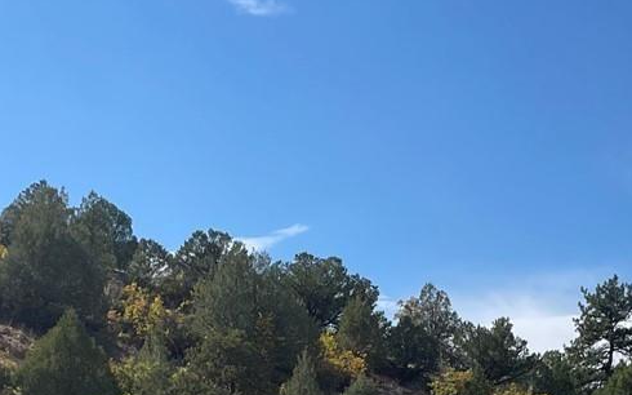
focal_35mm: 90
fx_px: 1550
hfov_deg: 23.0
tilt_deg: +0.7
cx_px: 226
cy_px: 626
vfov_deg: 13.5
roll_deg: -1.6
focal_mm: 4.2
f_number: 1.6
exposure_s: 1/5291
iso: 50
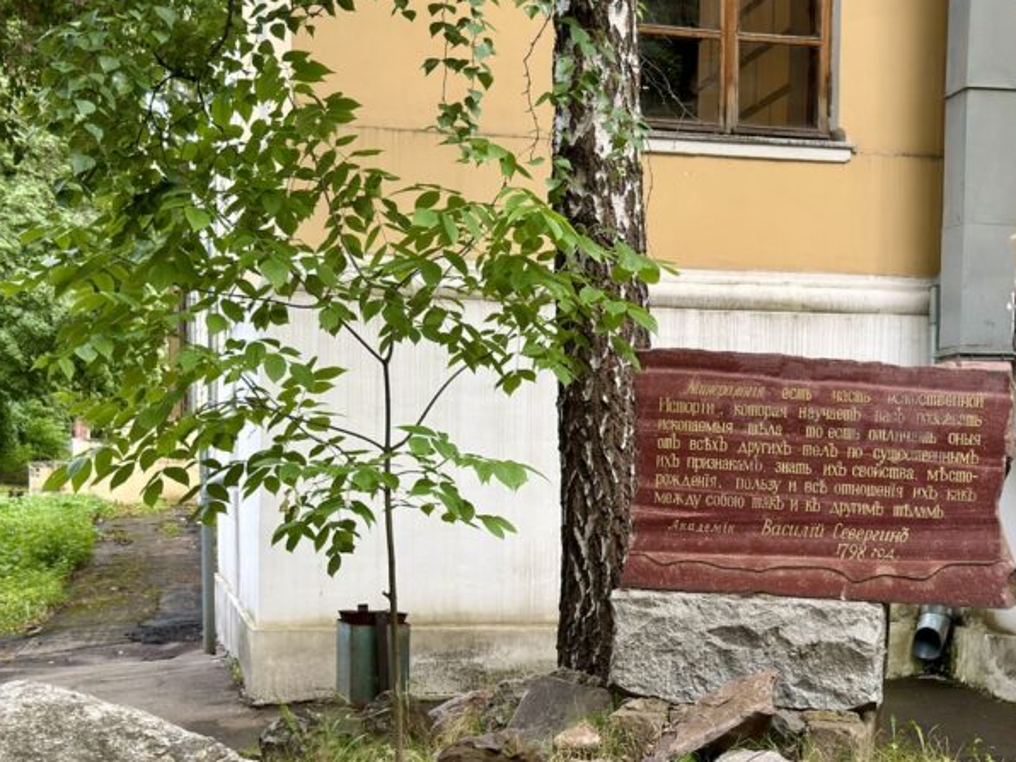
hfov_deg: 28.8
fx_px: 1966
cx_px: 687
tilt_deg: -3.4
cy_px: 636
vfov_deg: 21.6
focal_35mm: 67
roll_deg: -0.7
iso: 64
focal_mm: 6.76
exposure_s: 1/199
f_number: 1.78
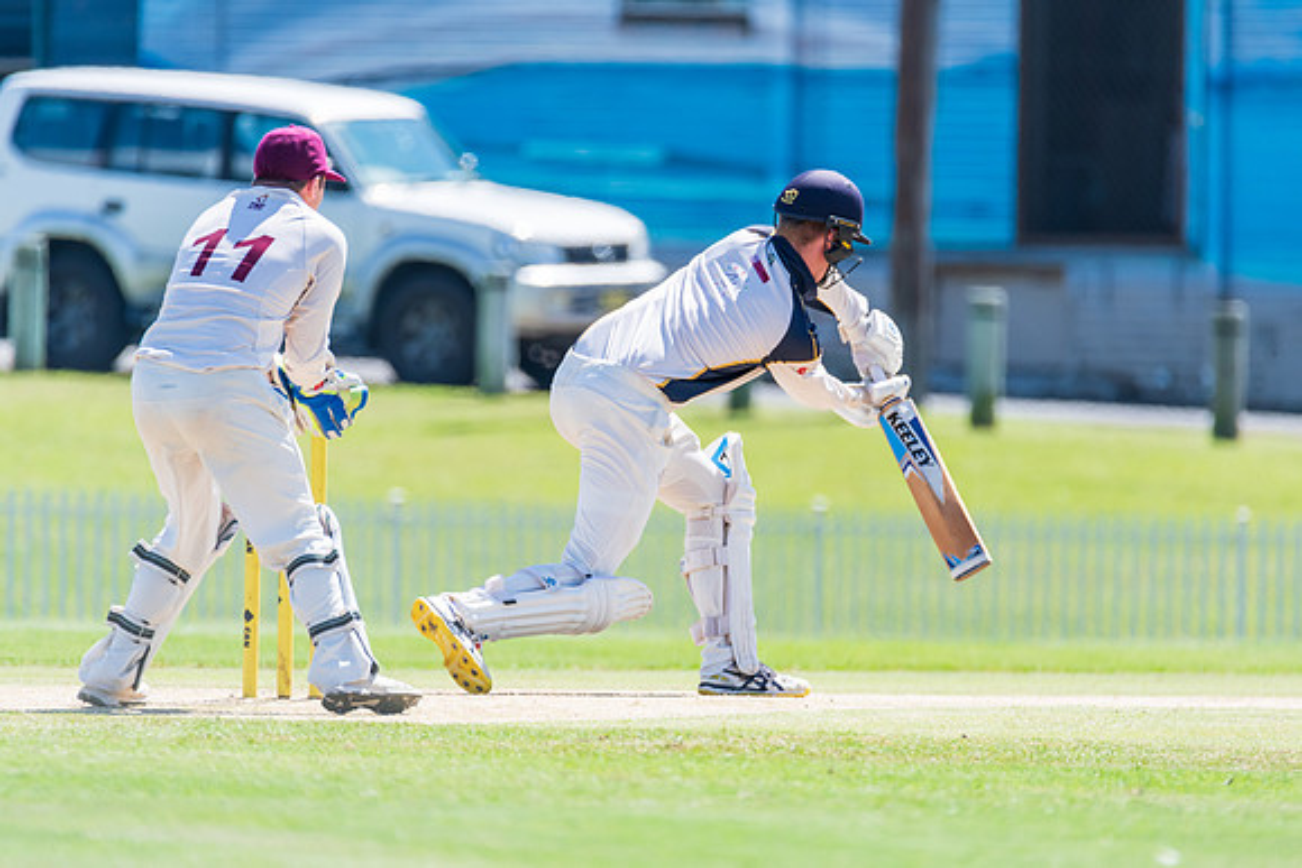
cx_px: 713
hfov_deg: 3.1
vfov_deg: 2.1
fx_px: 23863
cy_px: 474
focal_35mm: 660
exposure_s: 1/1250
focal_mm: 600
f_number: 6.3
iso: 400
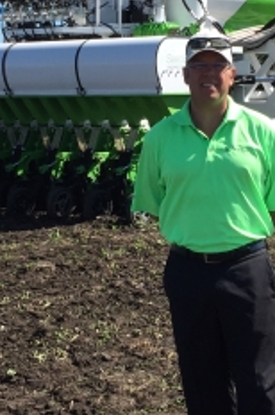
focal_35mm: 99
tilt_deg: -3.4
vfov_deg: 20.6
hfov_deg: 13.8
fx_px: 1138
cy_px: 190
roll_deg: -0.2
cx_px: 159
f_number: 2.2
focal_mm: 4.15
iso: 32
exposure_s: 1/1412
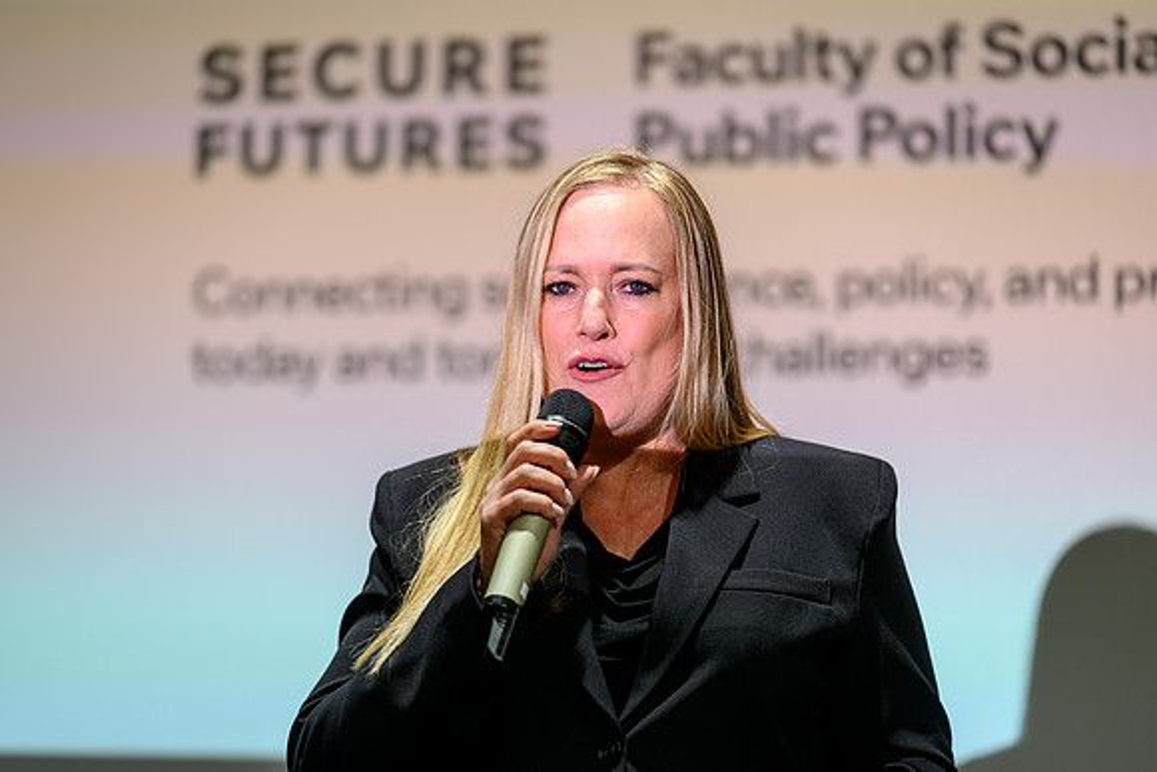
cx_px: 578
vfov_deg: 10.8
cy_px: 386
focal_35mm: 127
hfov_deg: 16.1
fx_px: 4088
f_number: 2.8
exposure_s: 1/100
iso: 125
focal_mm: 126
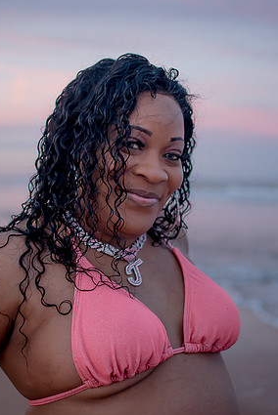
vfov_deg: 36.2
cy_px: 210
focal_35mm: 55
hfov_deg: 24.7
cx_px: 132
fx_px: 636
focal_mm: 35
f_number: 2.2
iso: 640
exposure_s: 1/250
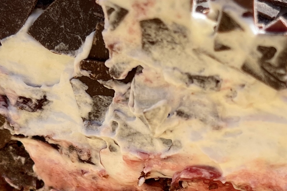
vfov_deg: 14.1
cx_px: 178
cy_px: 123
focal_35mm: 97
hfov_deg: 21.0
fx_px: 773
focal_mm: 5.1
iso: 32
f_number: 1.6
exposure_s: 1/2083
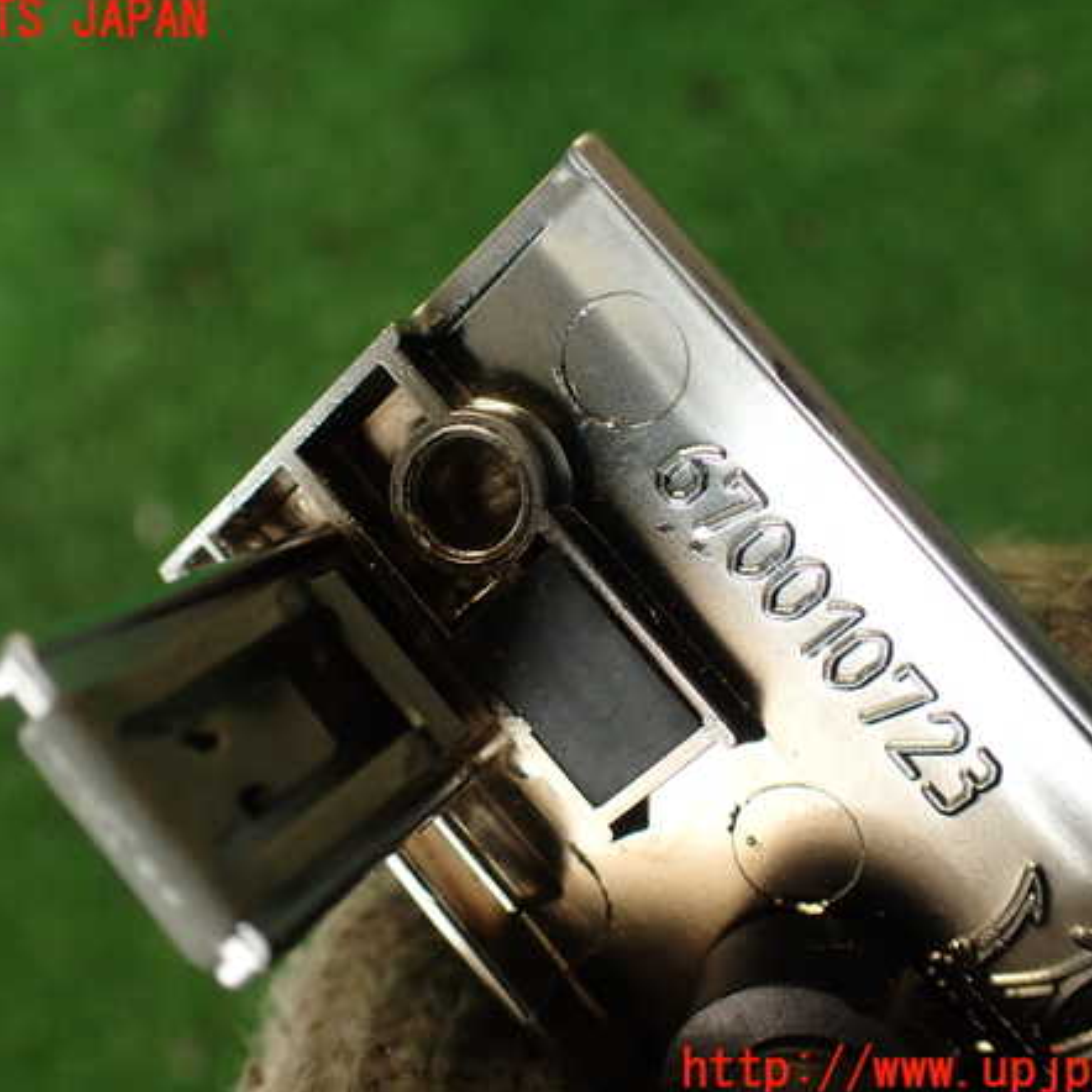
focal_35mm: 36
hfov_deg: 46.0
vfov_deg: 46.0
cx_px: 499
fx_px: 1285
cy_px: 546
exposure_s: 1/60
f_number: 2.3
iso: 160
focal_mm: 5.4
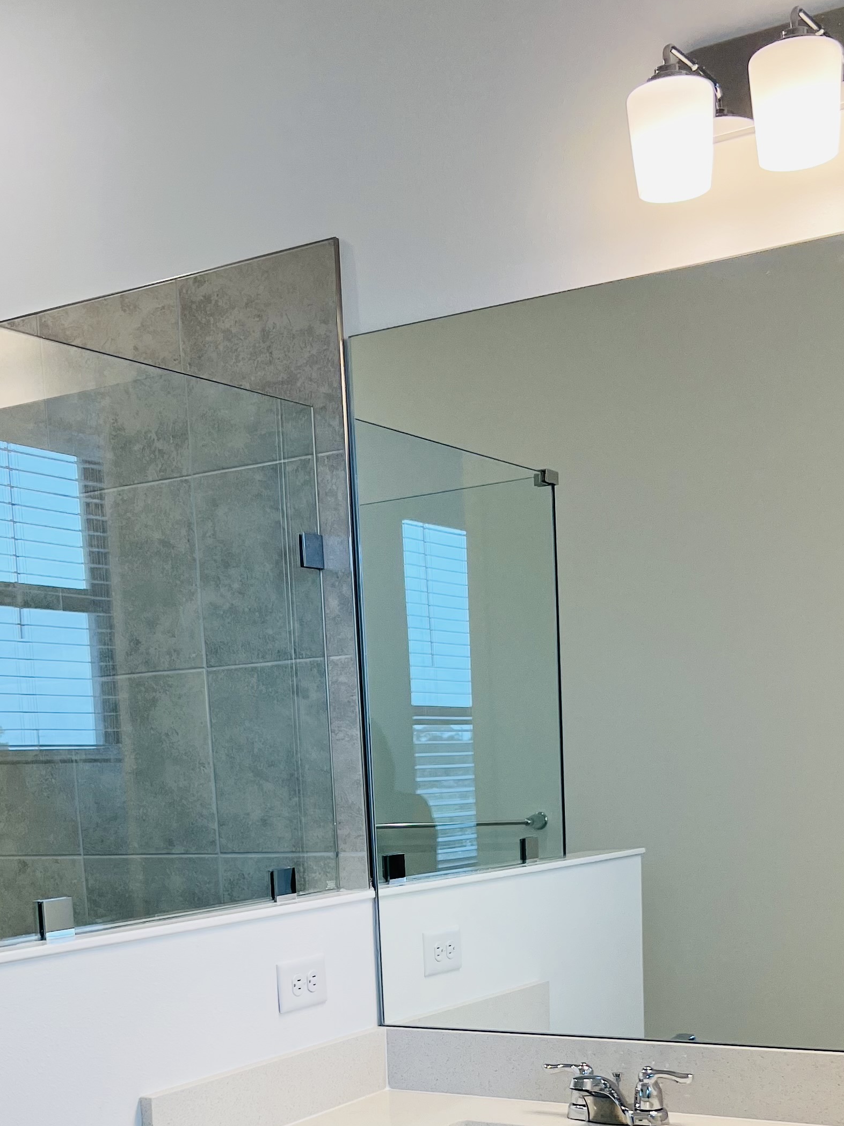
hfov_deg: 29.1
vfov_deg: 36.2
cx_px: 425
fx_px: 1626
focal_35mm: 50
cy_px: 976
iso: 40
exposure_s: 1/120
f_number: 1.5
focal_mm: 5.7
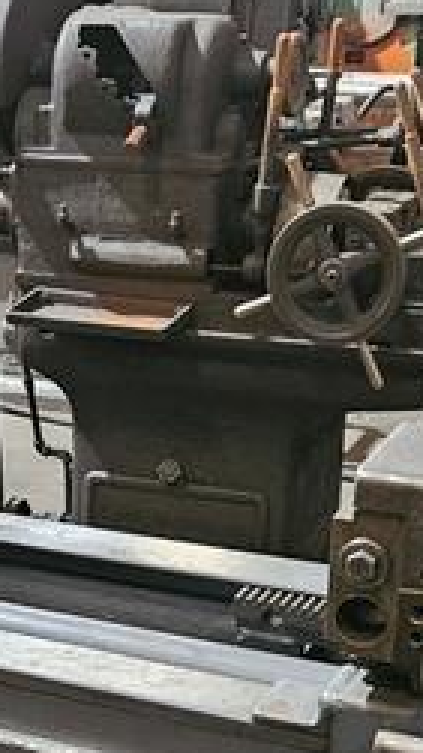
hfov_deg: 15.3
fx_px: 1557
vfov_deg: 26.1
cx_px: 48
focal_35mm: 78
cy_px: 716
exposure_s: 1/24
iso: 800
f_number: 1.8
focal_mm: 5.4
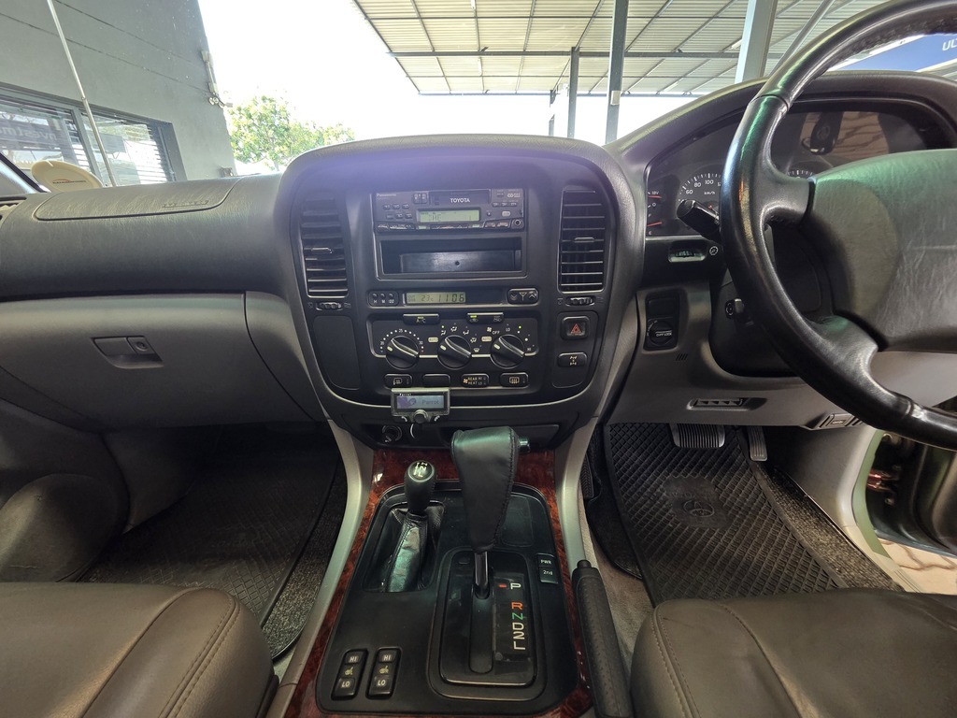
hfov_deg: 106.2
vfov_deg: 89.9
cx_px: 478
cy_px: 359
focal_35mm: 13
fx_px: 359
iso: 400
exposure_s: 1/50
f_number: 2.2
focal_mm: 2.2
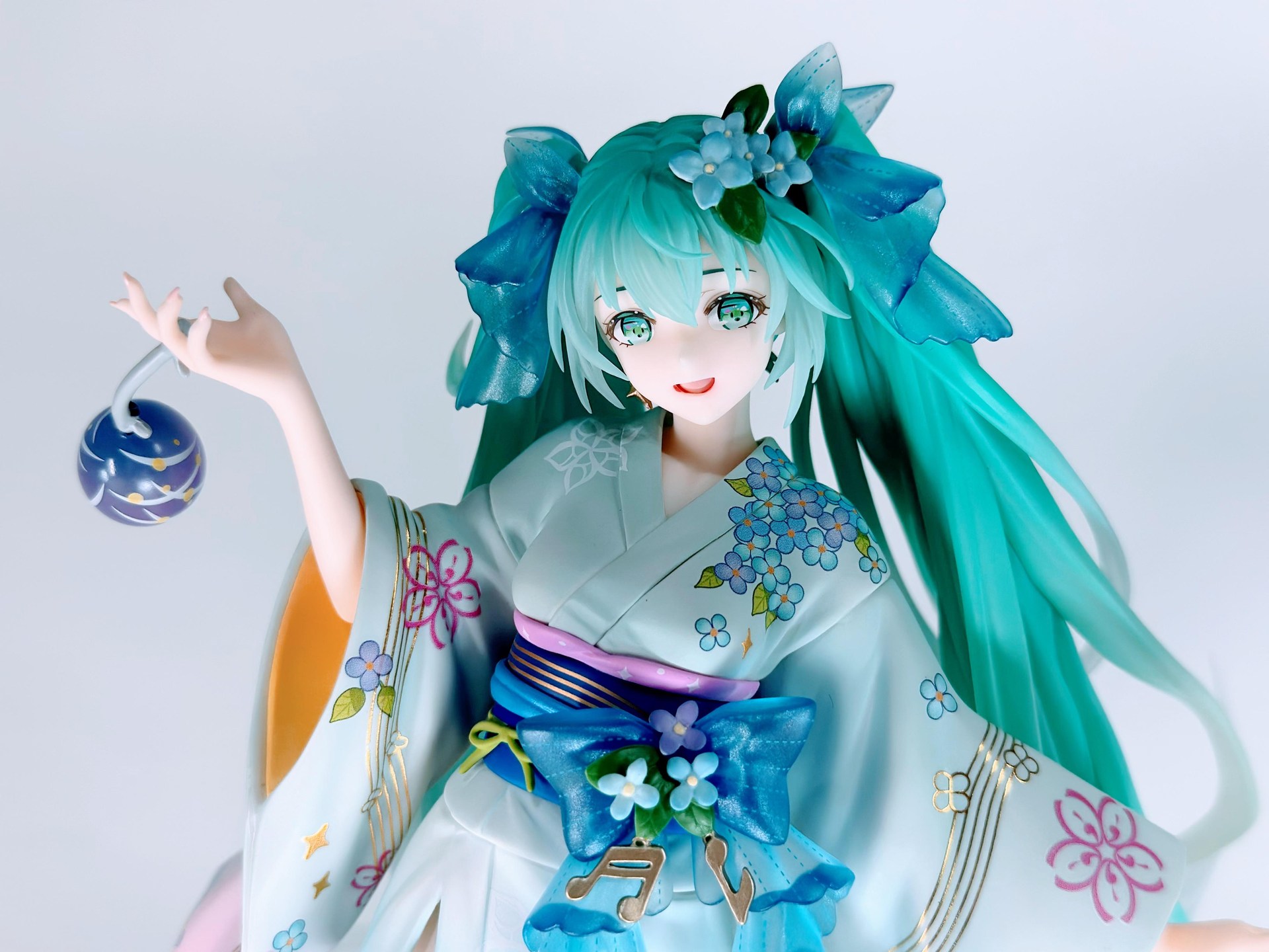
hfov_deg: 39.7
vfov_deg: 30.3
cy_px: 476
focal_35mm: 48
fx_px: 1760
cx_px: 634
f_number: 1.78
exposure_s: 1/248
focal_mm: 6.86
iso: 80
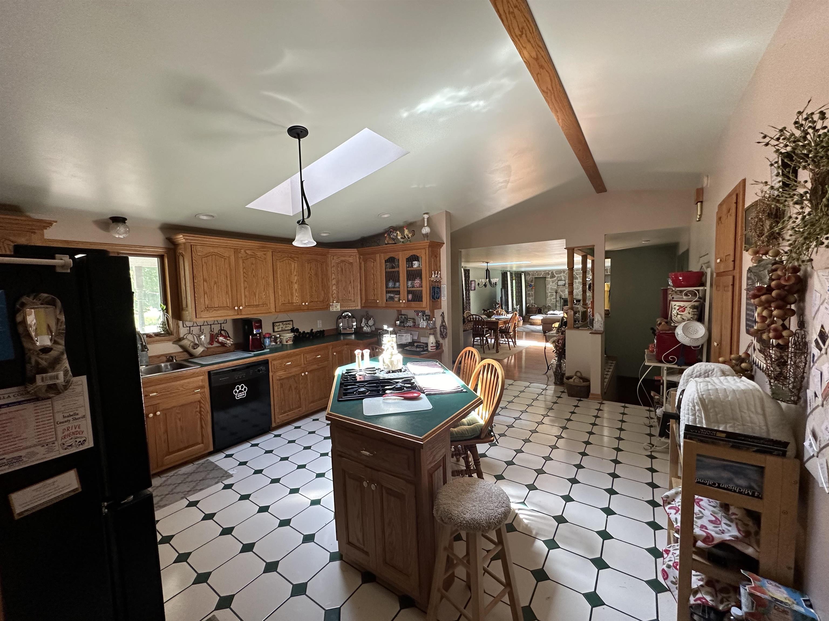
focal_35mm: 14
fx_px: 335
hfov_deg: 102.1
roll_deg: +1.2
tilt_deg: -3.7
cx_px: 414
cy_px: 310
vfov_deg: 85.7
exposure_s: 1/99
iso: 200
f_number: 2.2
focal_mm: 2.22
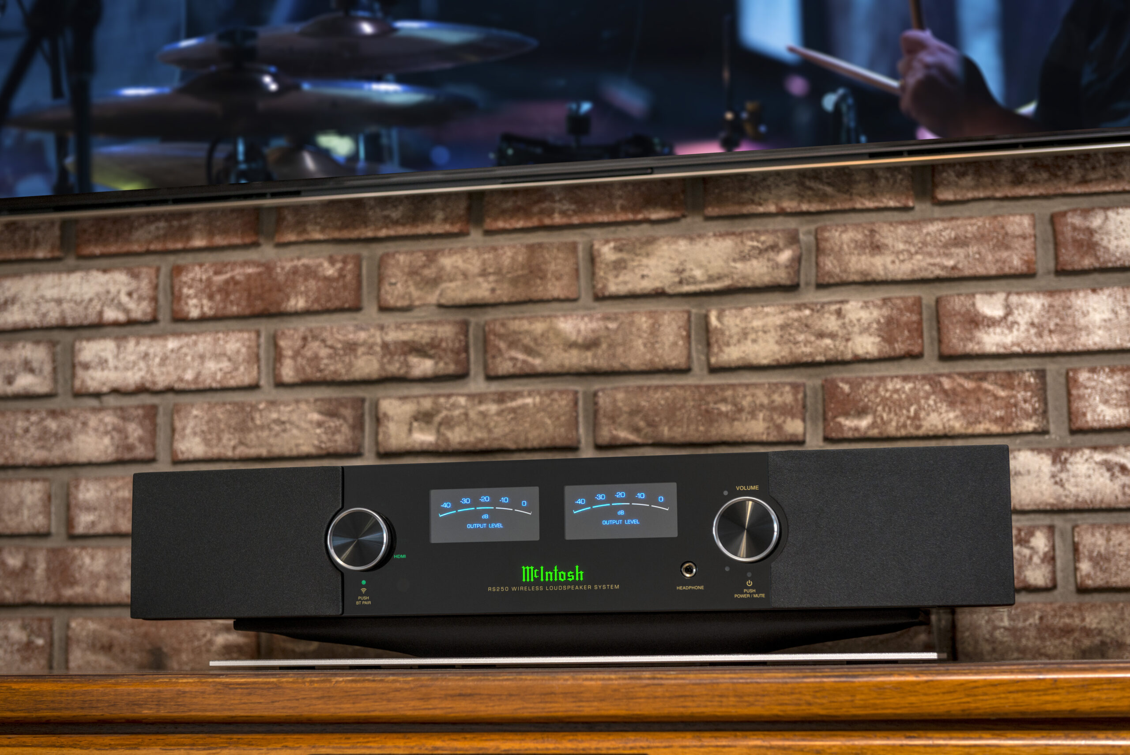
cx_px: 565
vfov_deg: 21.9
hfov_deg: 32.4
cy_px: 378
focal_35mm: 62
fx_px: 1947
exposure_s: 1/40
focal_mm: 62
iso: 400
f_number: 5.6
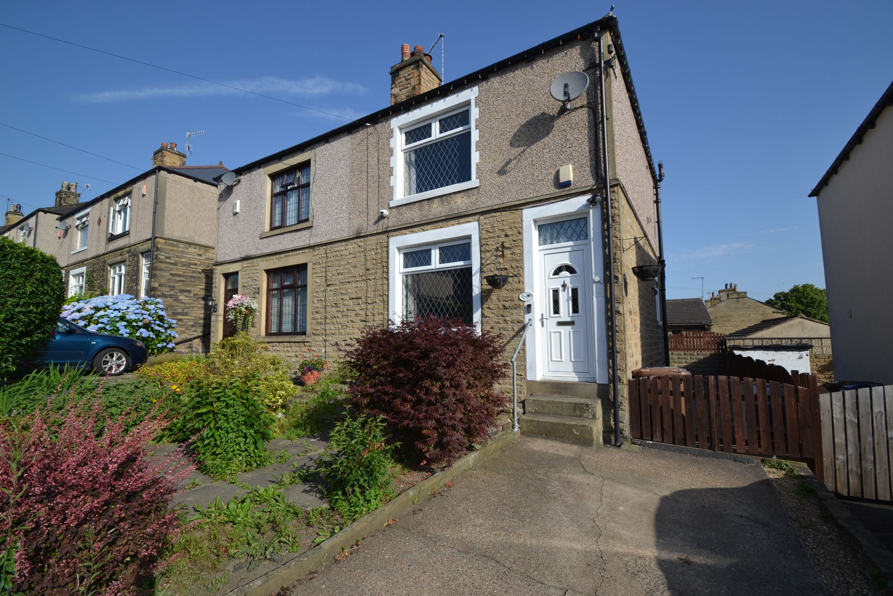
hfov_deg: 100.4
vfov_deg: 77.3
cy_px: 298
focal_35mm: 15
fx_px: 372
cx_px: 446
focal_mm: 10
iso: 100
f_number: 8
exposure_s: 1/250
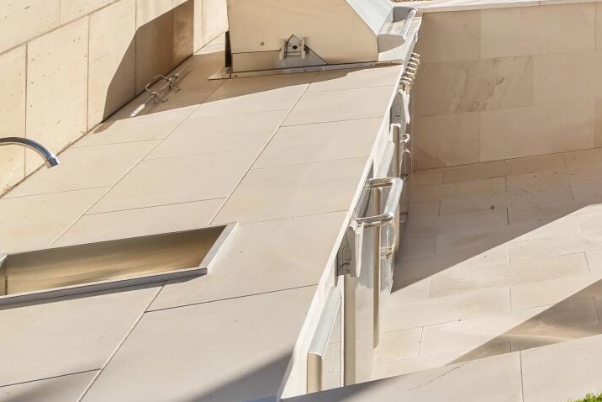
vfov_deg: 18.5
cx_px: 1201
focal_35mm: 67
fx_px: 1121
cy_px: -156
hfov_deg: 18.8
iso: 800
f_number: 8
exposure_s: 1/500
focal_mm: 16
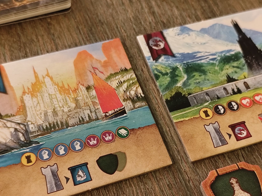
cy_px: 112
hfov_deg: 34.3
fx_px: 424
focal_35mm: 56
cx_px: 144
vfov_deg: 26.1
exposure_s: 1/25
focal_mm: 6.19
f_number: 1.65
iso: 2000
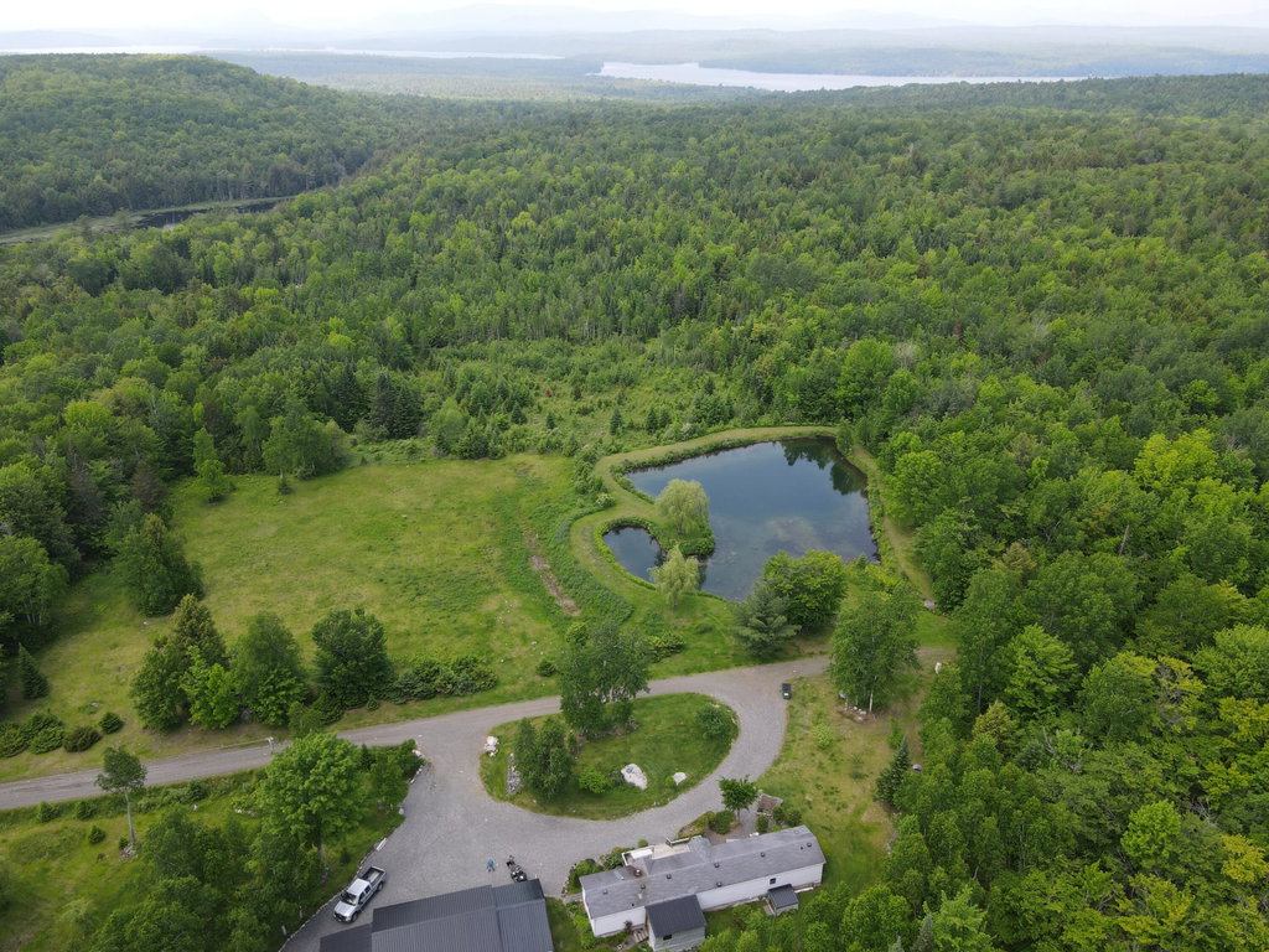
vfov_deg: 56.8
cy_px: 476
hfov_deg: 71.6
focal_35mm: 24
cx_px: 634
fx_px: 880
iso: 110
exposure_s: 1/240
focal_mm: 4.5
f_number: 2.8
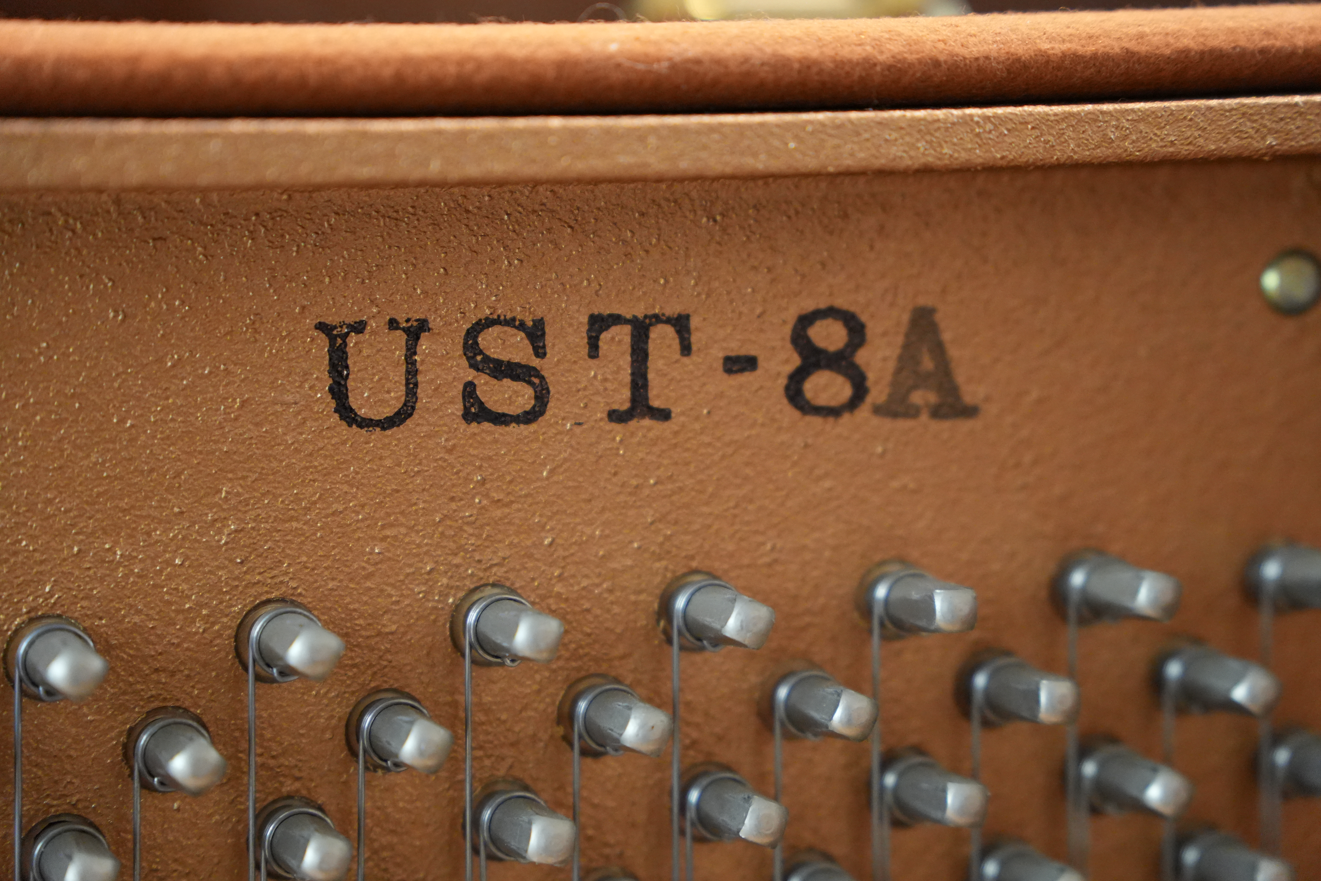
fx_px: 3522
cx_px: 660
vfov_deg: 14.3
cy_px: 440
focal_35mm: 96
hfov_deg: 21.2
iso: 3200
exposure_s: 1/100
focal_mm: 64
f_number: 2.8
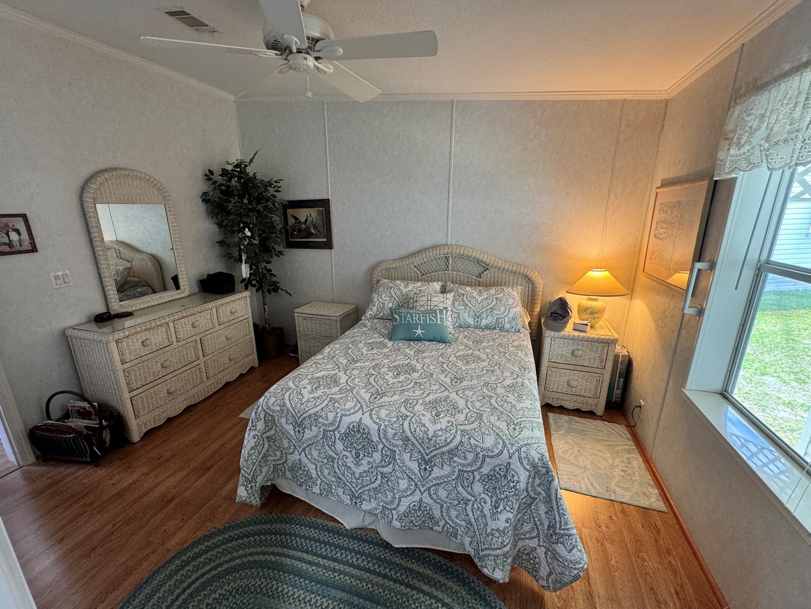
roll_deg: +1.2
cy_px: 312
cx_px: 378
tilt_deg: -16.4
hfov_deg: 98.0
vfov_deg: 81.7
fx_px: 351
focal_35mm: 15
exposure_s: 1/120
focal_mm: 2.22
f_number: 2.2
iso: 160
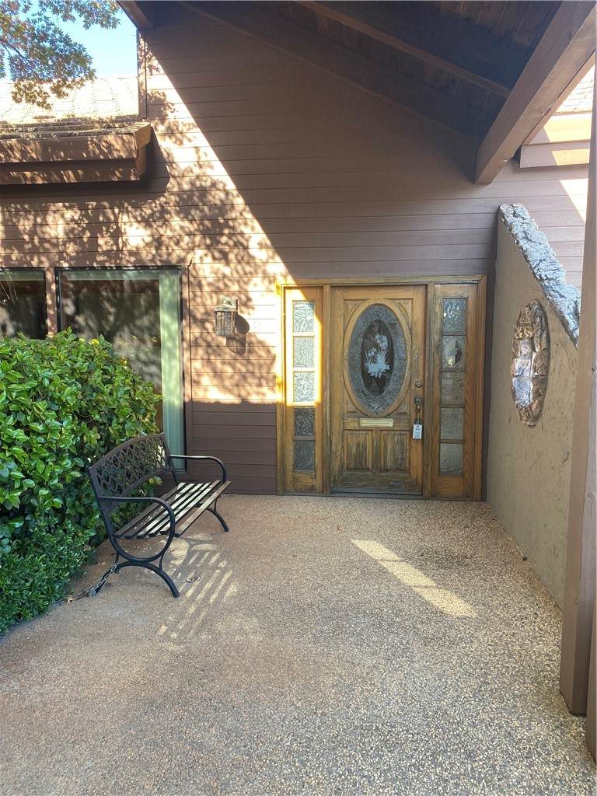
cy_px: 398
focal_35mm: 26
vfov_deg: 67.3
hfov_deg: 53.1
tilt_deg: -4.9
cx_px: 298
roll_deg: +0.4
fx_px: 598
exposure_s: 1/122
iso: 50
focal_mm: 4.25
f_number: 1.8
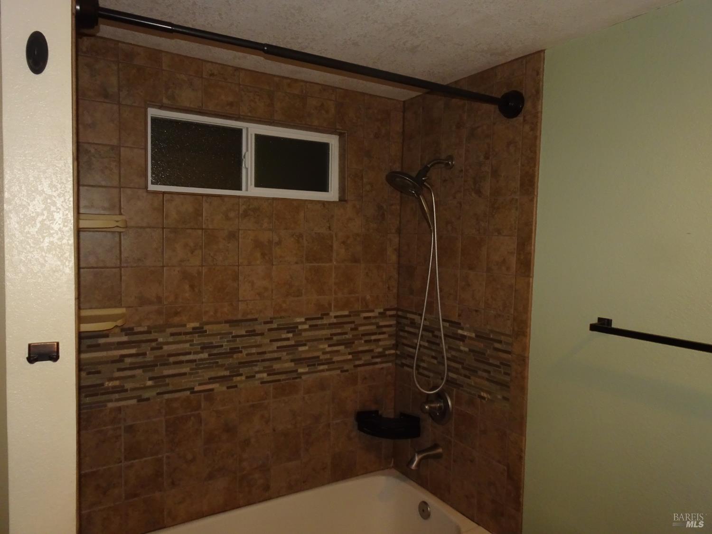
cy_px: 267
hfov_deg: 71.6
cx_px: 356
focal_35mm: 24
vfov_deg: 56.8
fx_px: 494
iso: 320
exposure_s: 1/30
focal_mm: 4.1
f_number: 3.5
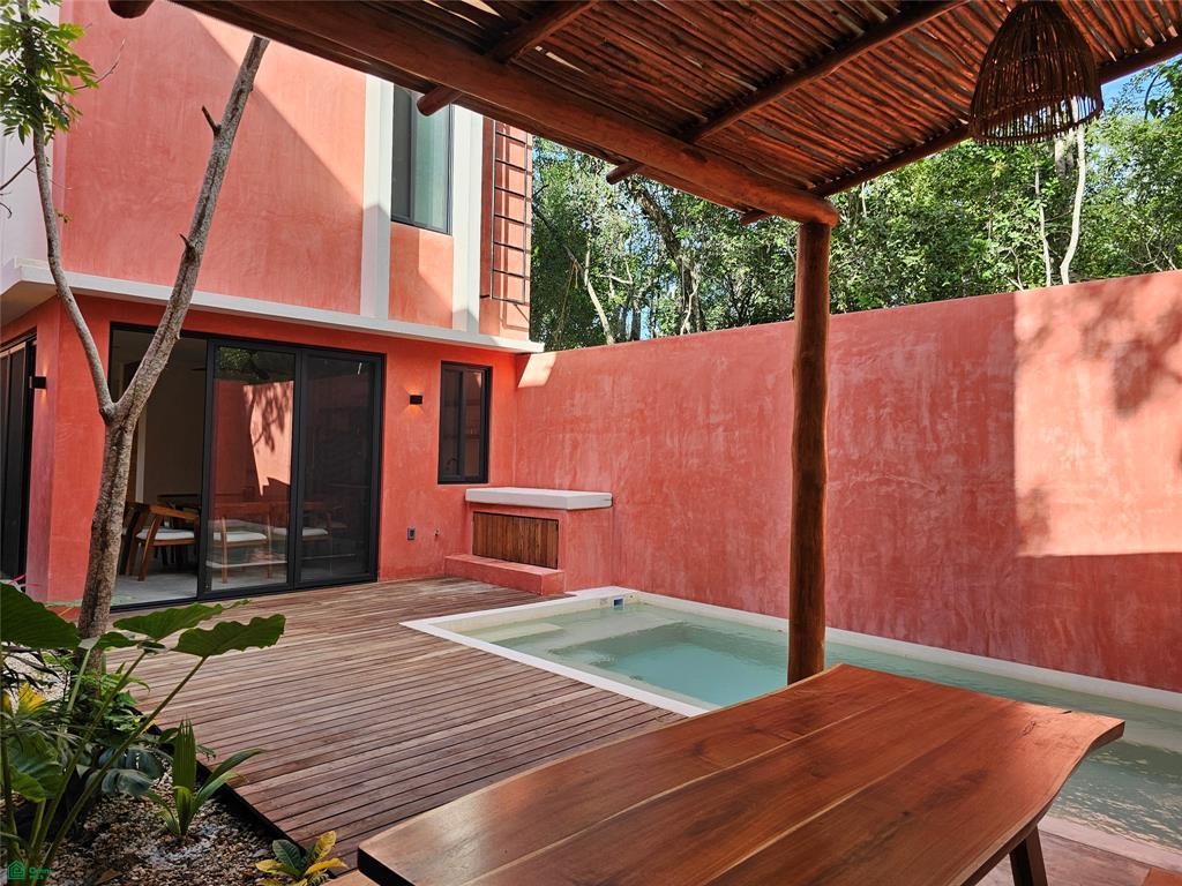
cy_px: 443
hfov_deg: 73.9
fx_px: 785
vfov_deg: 58.9
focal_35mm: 23
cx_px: 591
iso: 20
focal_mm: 6.3
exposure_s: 1/227
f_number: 1.7
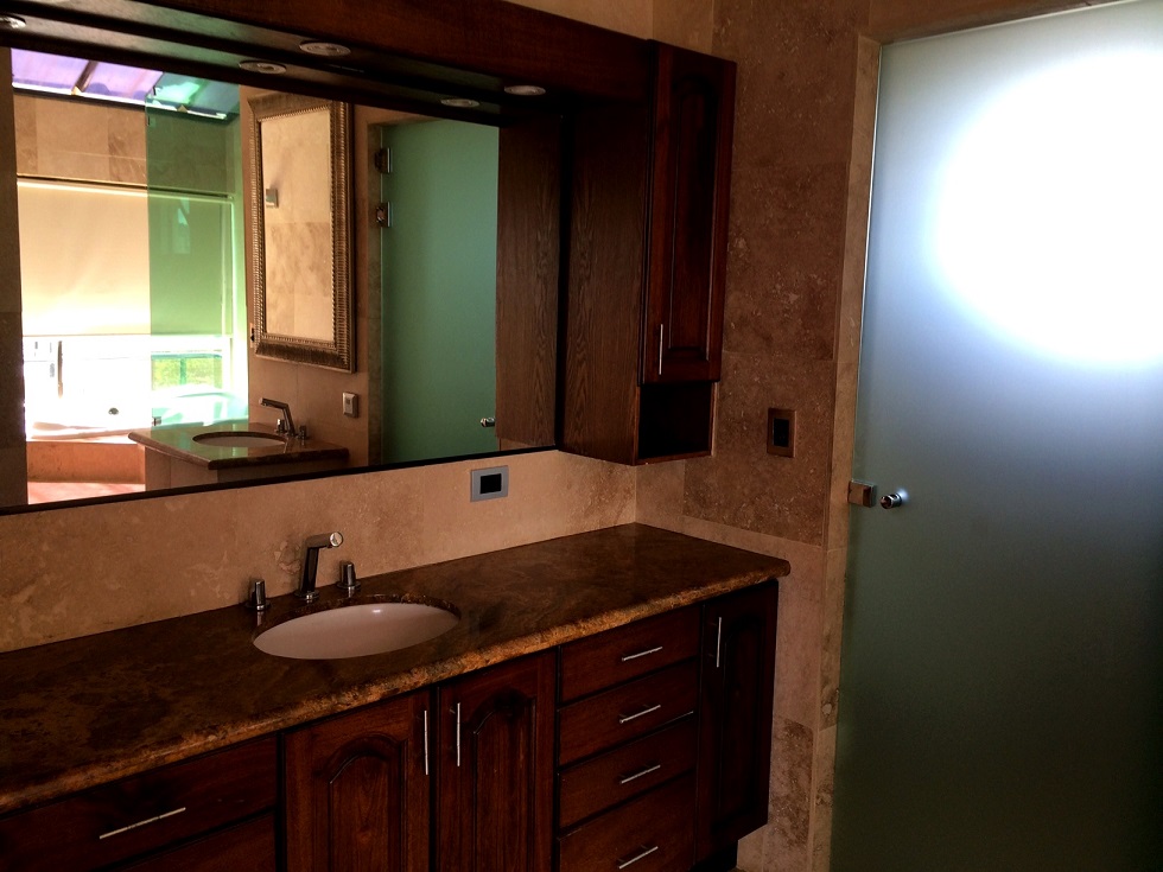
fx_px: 1008
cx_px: 582
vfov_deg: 46.8
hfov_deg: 60.0
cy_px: 436
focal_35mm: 30
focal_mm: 4.12
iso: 40
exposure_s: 1/60
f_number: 2.2
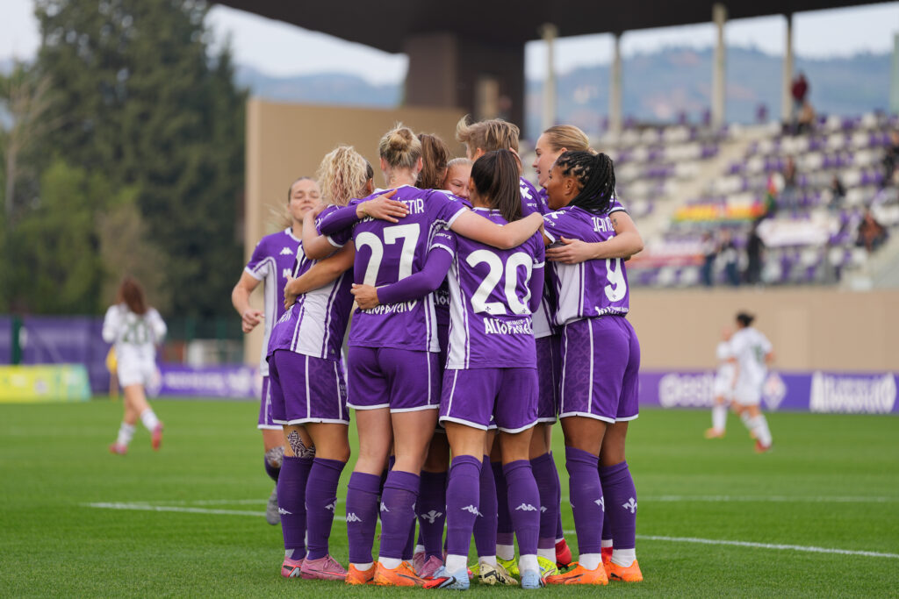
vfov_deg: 8.1
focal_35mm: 170
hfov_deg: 12.1
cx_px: 450
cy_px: 300
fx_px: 4246
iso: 100
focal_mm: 170
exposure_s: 1/400
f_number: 2.8
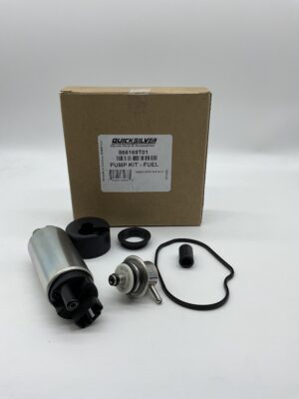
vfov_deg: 61.7
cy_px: 200
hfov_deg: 48.2
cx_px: 150
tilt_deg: -26.0
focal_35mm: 29
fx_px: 334
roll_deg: +0.1
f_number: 1.8
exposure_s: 1/792
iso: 16
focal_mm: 3
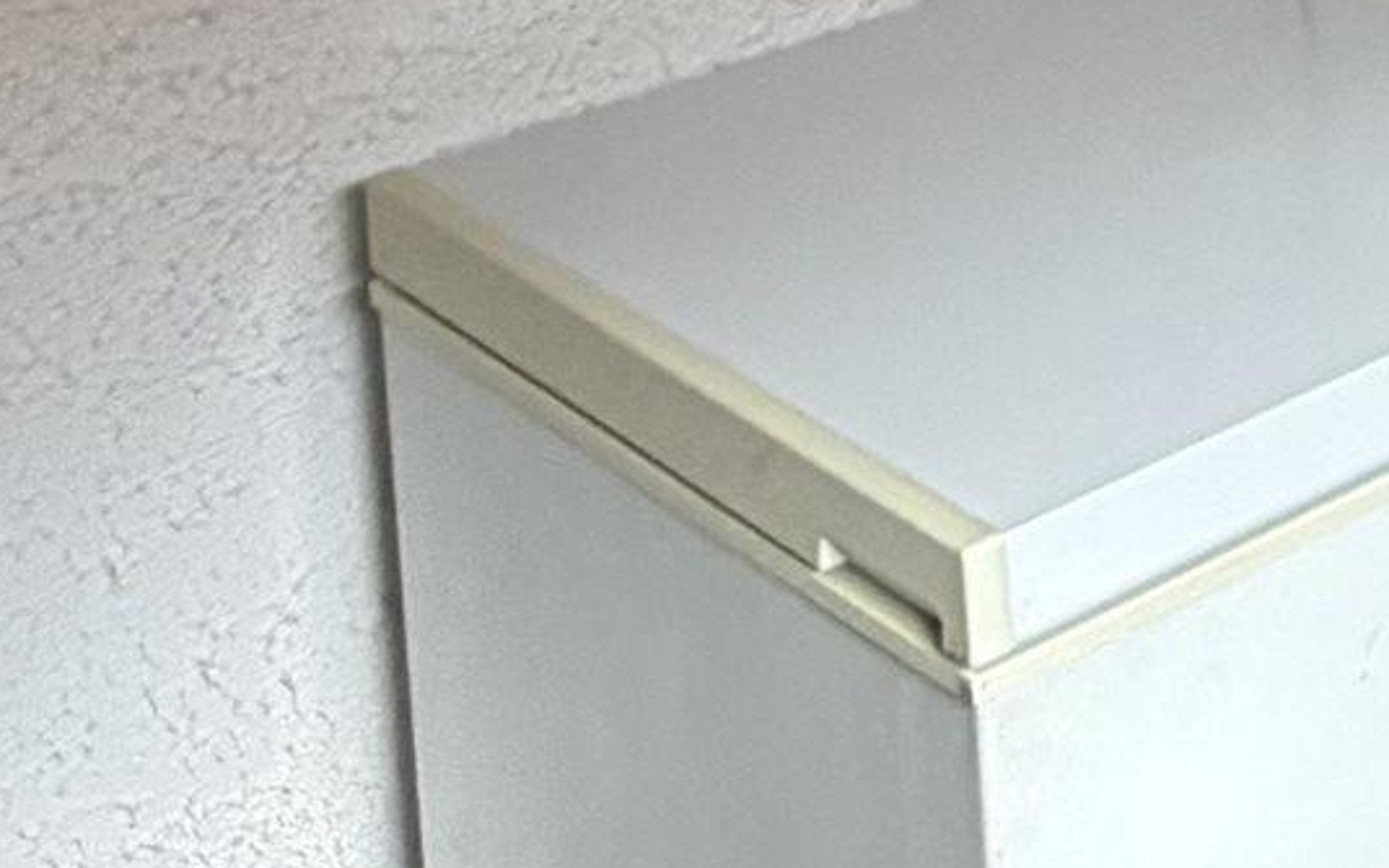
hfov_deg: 20.7
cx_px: 2099
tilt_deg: -6.1
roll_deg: +1.1
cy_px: -837
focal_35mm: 85
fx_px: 3218
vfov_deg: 13.3
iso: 320
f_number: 2.2
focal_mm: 2.22
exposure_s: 1/81
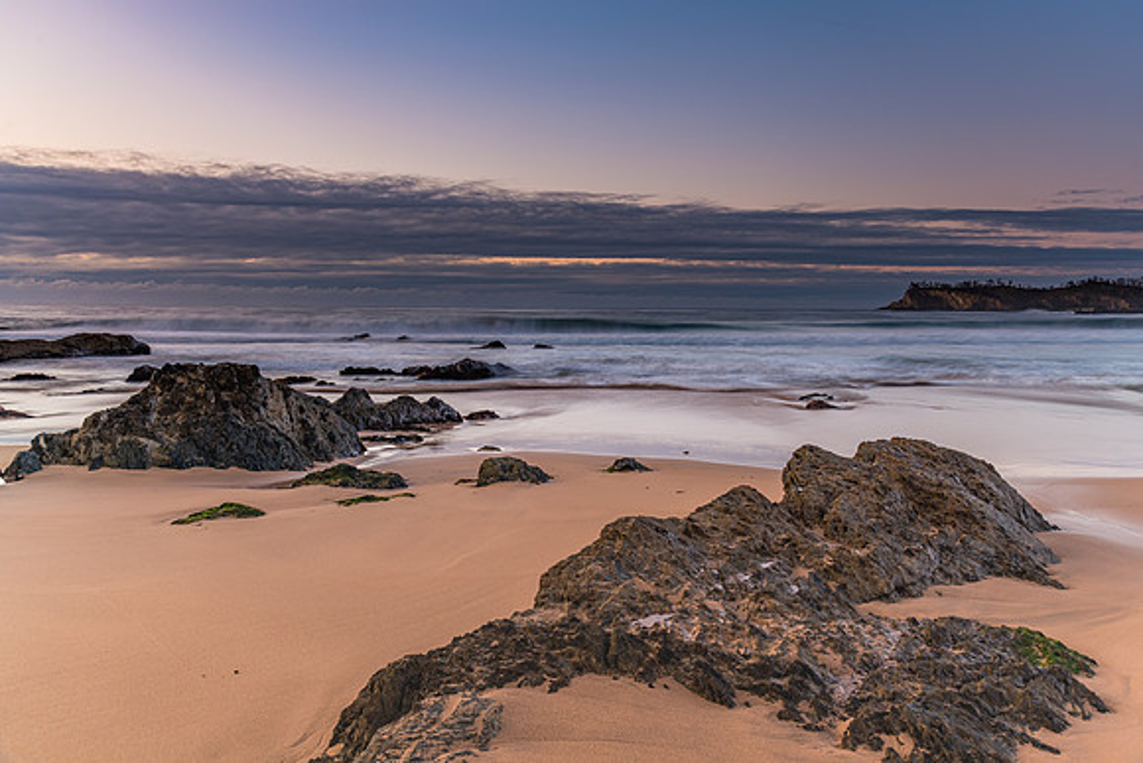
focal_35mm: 31
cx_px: 579
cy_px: 376
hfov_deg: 60.8
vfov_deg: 42.8
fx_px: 973
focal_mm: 30
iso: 100
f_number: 8
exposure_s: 2.5
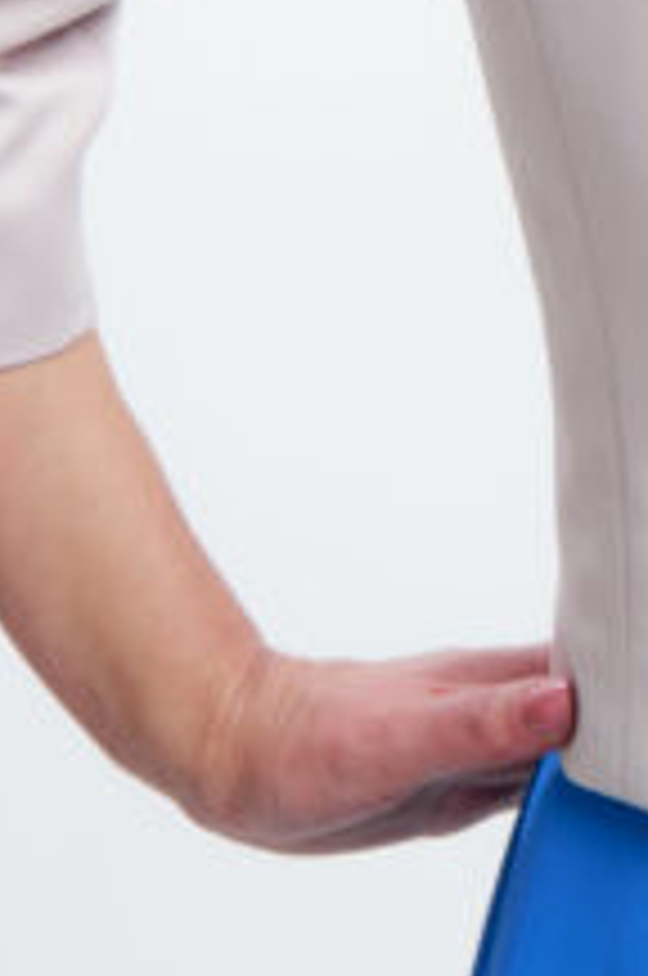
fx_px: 4388
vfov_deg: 12.5
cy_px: -130
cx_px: 945
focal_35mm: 162
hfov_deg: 8.3
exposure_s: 1/160
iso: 100
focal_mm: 39
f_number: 8
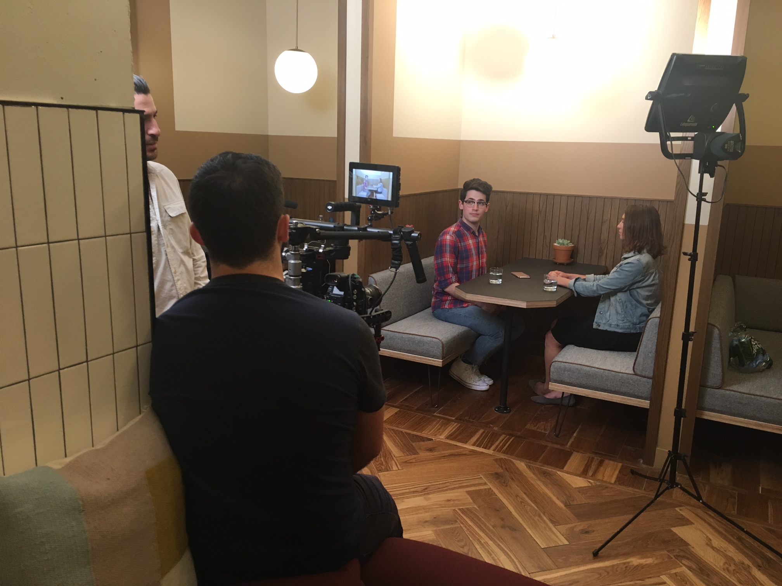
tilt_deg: -12.2
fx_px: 655
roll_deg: -1.0
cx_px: 391
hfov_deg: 61.7
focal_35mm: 29
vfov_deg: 48.2
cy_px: 293
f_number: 2.2
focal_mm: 4.15
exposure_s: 1/30
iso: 100
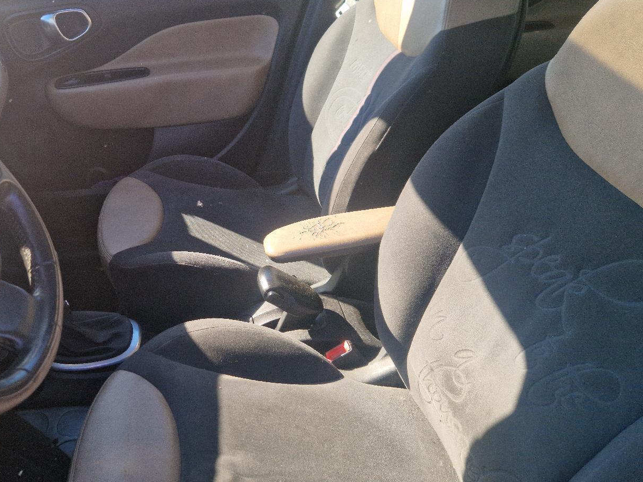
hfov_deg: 52.2
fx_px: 631
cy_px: 232
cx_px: 181
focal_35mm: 34
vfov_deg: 41.8
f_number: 1.8
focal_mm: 5.4
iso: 50
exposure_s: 1/196
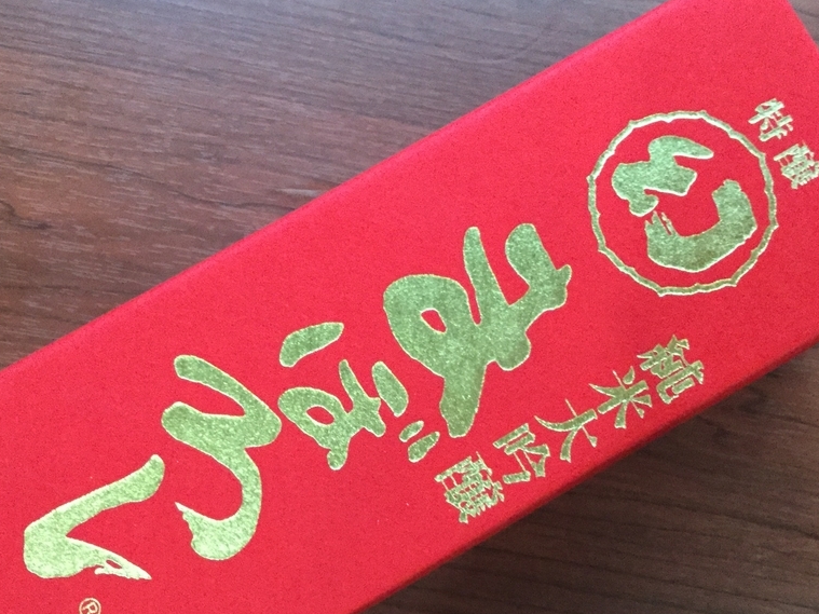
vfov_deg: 29.5
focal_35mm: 49
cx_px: 355
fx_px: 1159
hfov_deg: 38.8
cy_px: 399
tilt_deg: -83.8
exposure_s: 1/15
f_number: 2.4
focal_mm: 3.3
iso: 200
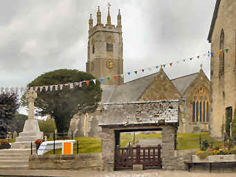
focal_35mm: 46
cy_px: 88
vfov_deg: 31.5
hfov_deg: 41.2
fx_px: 314
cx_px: 118
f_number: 3.9
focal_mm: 7.8
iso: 100
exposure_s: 1/200
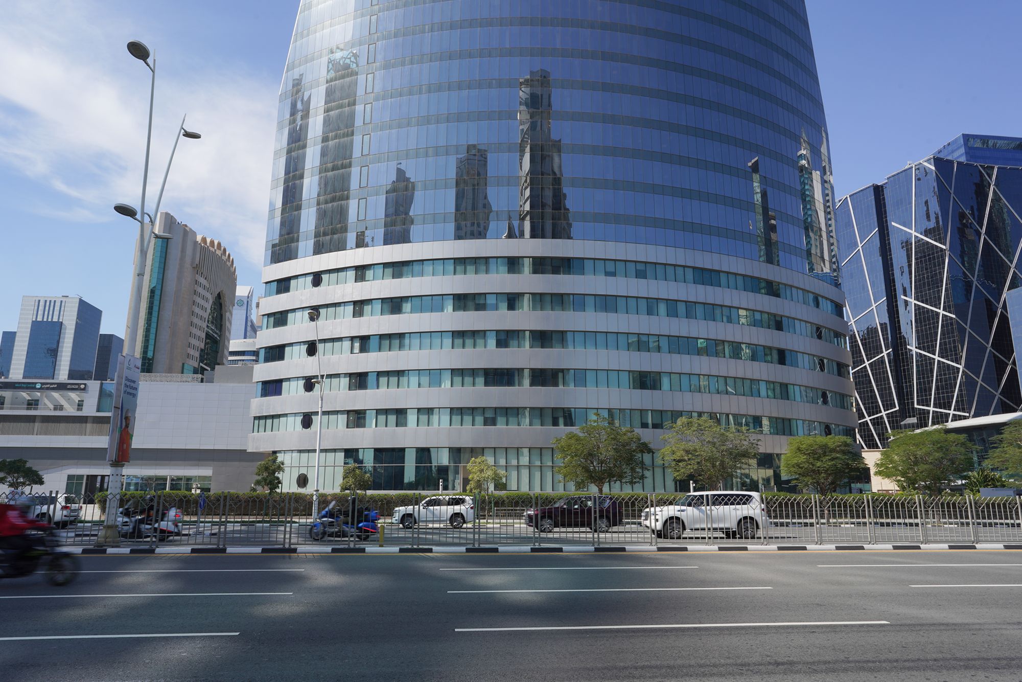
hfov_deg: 73.7
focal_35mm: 24
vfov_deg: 53.1
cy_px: 341
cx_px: 511
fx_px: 681
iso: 100
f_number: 16
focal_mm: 24
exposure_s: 1/100
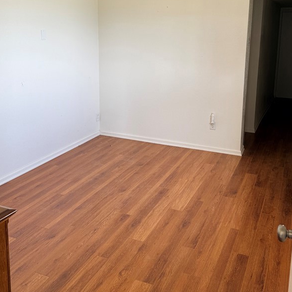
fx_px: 353
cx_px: 155
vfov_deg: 44.1
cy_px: 93
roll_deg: -0.9
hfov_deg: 44.9
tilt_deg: -10.3
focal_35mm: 37
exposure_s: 1/121
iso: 64
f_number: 1.78
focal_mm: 6.76
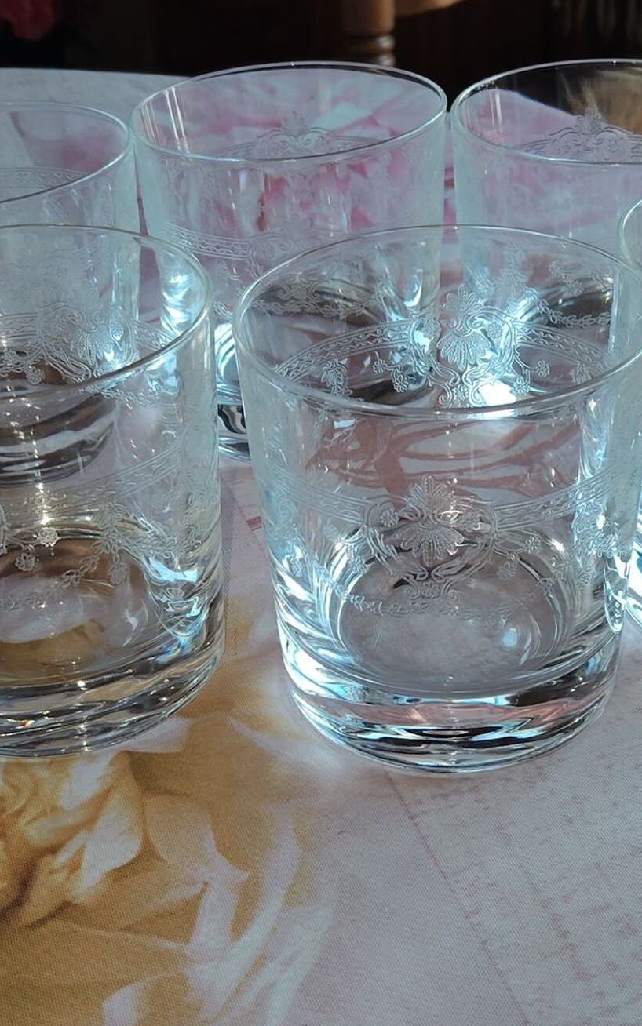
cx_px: 348
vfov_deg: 37.5
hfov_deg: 24.0
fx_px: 1511
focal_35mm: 54
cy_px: 507
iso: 200
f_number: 1.8
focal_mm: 4.15
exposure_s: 1/33.3
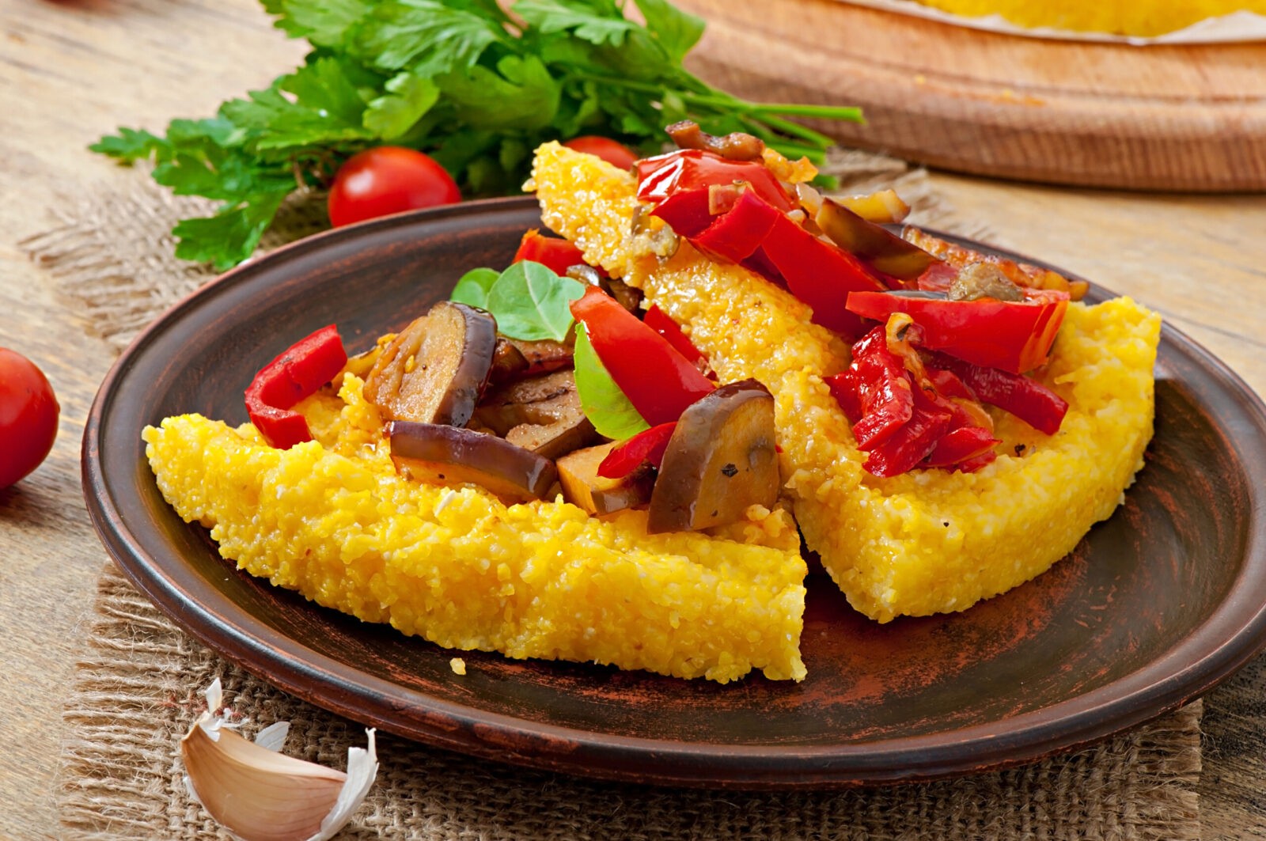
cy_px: 420
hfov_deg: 13.1
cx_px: 633
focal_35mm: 158
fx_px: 5532
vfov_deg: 8.7
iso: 100
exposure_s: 1/200
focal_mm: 105
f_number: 14
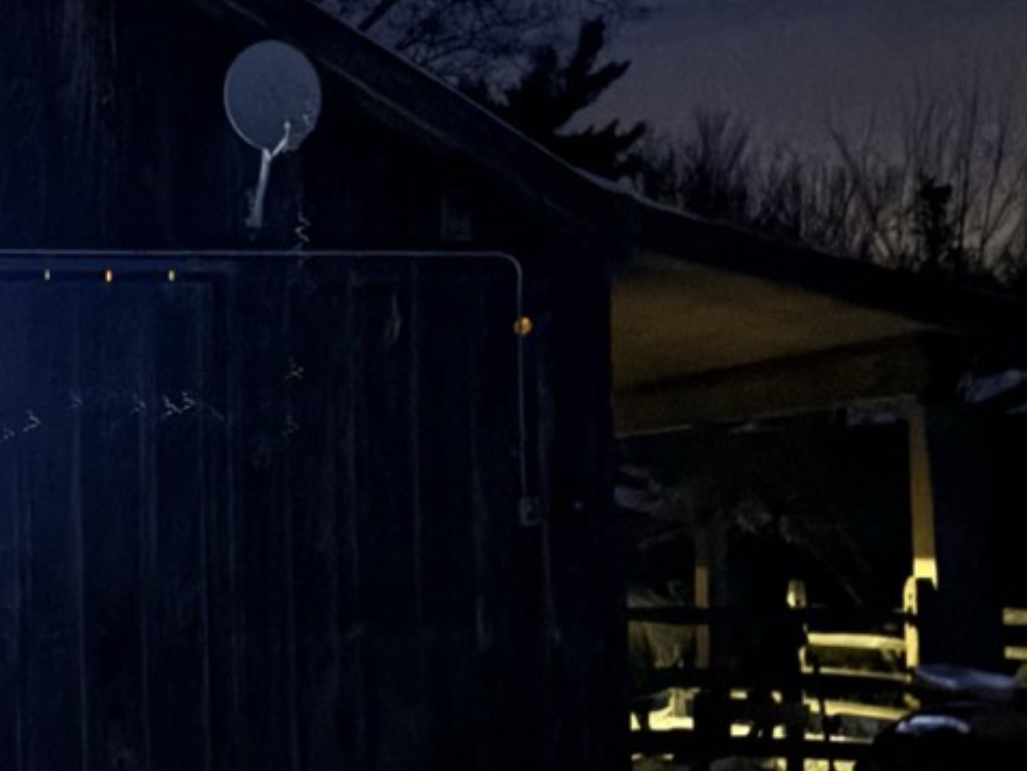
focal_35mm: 87
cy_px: 367
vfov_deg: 17.0
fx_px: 2582
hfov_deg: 20.7
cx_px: -266
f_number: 1.6
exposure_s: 1/2
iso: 4000
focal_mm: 5.96
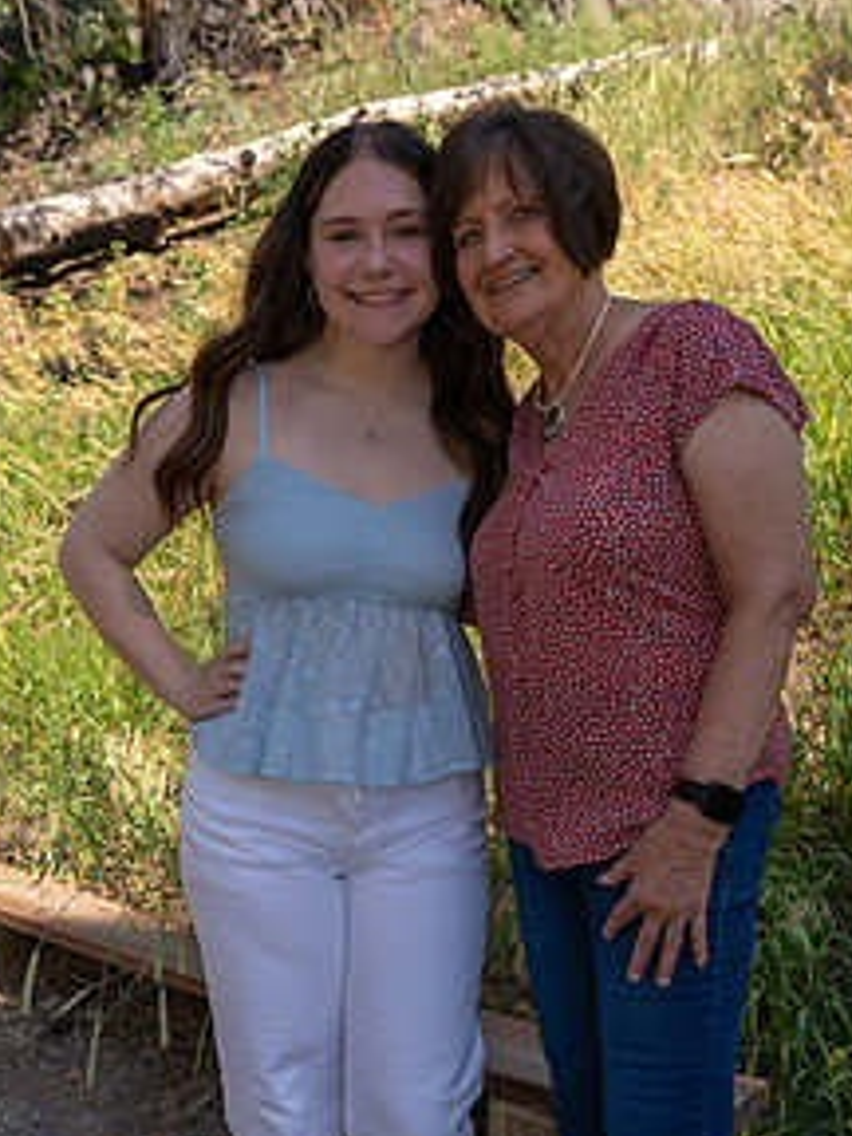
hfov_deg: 39.7
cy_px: 757
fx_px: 1181
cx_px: 442
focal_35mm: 36
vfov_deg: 50.4
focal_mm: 24
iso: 100
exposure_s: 1/400
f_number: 4.5
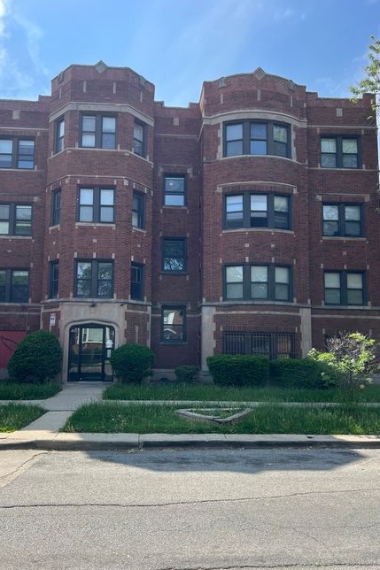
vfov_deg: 65.5
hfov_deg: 46.3
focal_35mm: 28
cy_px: 291
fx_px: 444
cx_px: 167
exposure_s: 1/2083
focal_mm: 5.7
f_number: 1.5
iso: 50
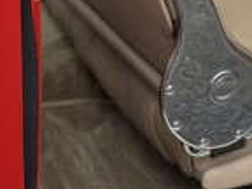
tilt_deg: -14.1
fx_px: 1551
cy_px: -178
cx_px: 410
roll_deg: -2.6
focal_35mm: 213
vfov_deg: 6.8
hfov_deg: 9.0
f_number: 1.78
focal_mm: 6.76
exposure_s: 1/1377
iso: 80
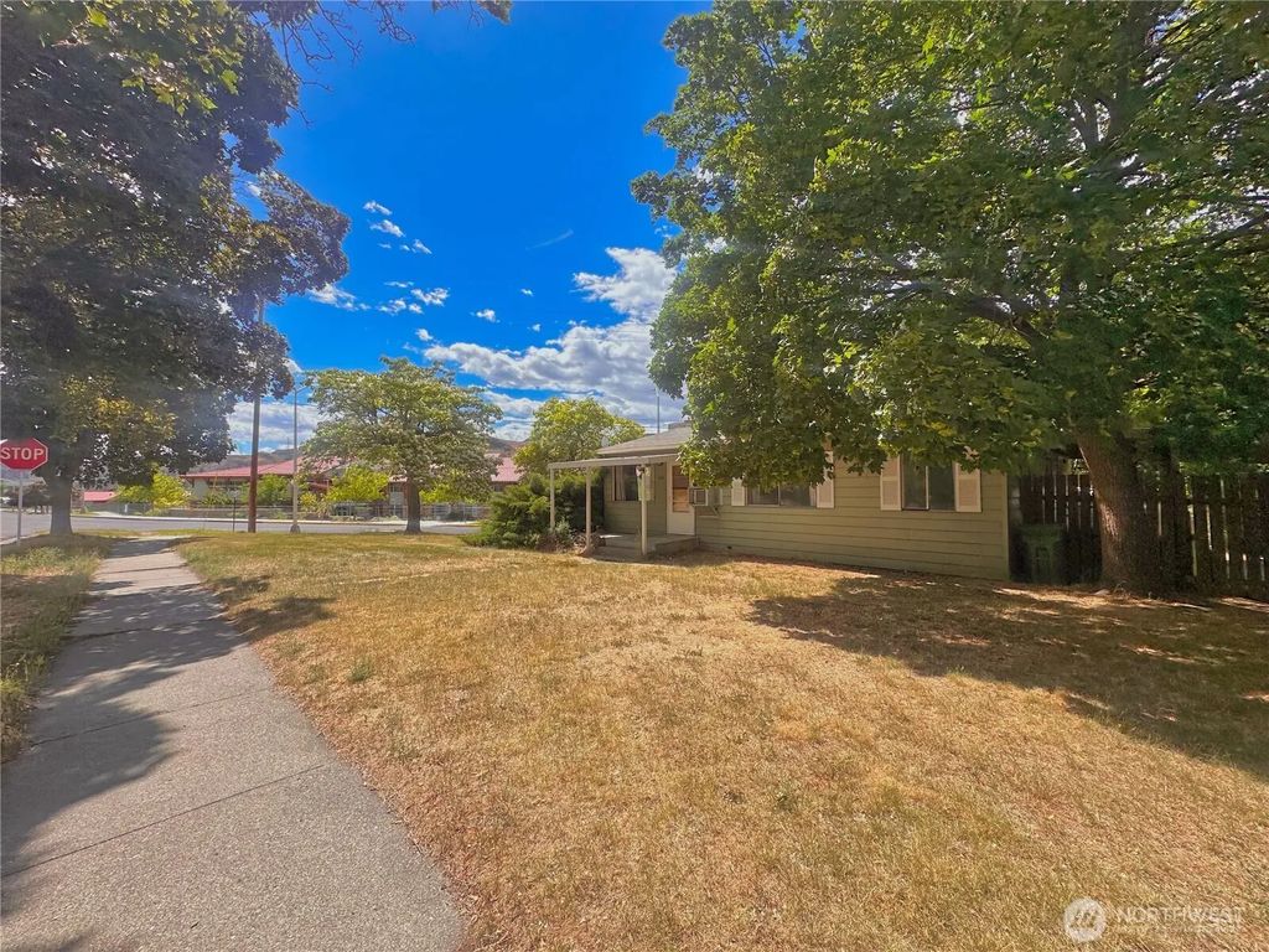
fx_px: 513
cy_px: 476
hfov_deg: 102.1
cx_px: 634
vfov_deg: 85.7
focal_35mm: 14
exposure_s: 1/1825
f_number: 2.2
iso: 40
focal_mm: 2.2
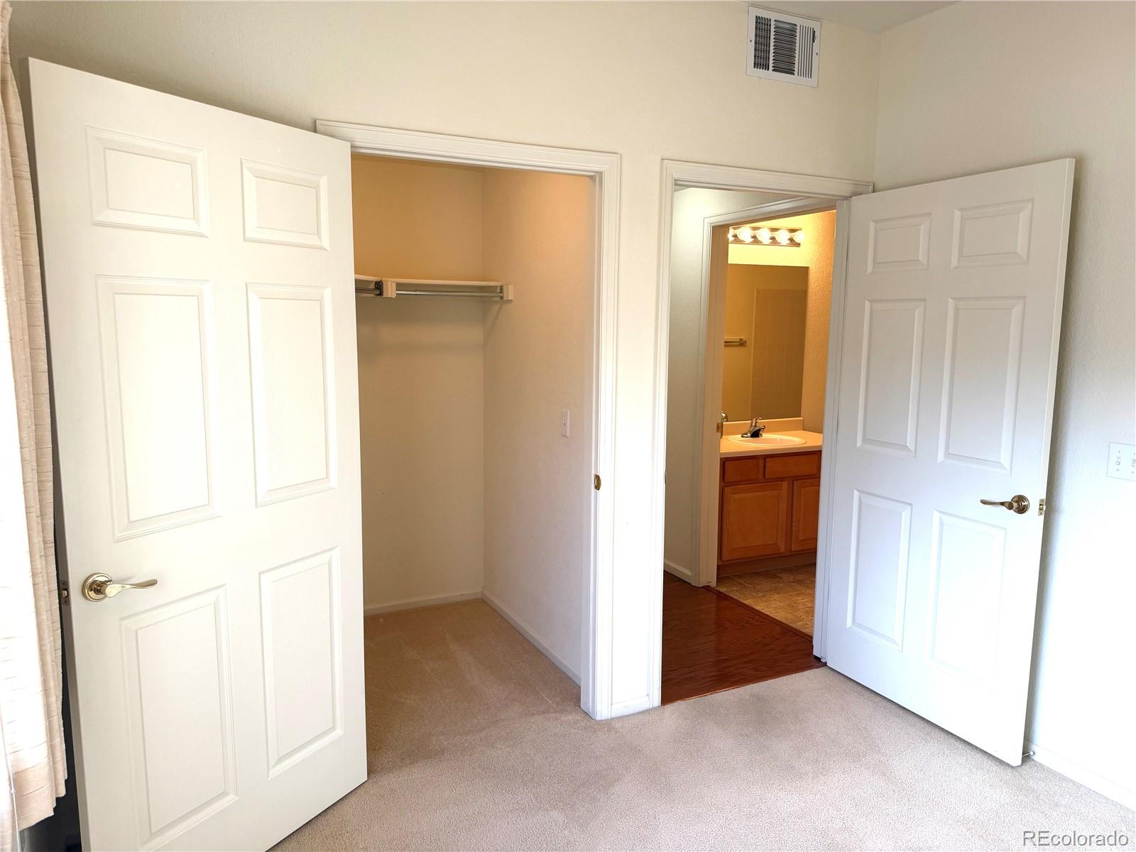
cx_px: 568
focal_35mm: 24
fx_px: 788
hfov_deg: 71.6
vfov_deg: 56.8
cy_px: 426
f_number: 1.78
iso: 100
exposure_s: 1/135
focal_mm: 6.76
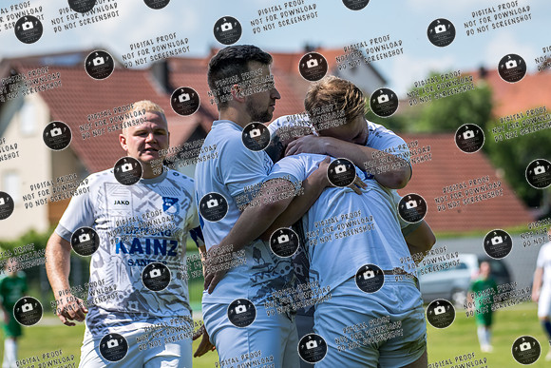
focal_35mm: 232
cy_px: 154
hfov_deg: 8.9
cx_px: 320
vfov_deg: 5.9
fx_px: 3555
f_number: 5.6
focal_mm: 200
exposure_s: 1/1600
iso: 320
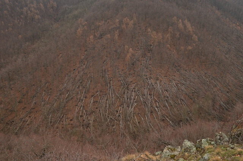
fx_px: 222
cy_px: 80
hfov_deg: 57.3
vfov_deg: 39.8
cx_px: 122
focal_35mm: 33
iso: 200
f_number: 7.1
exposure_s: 1/200
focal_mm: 22
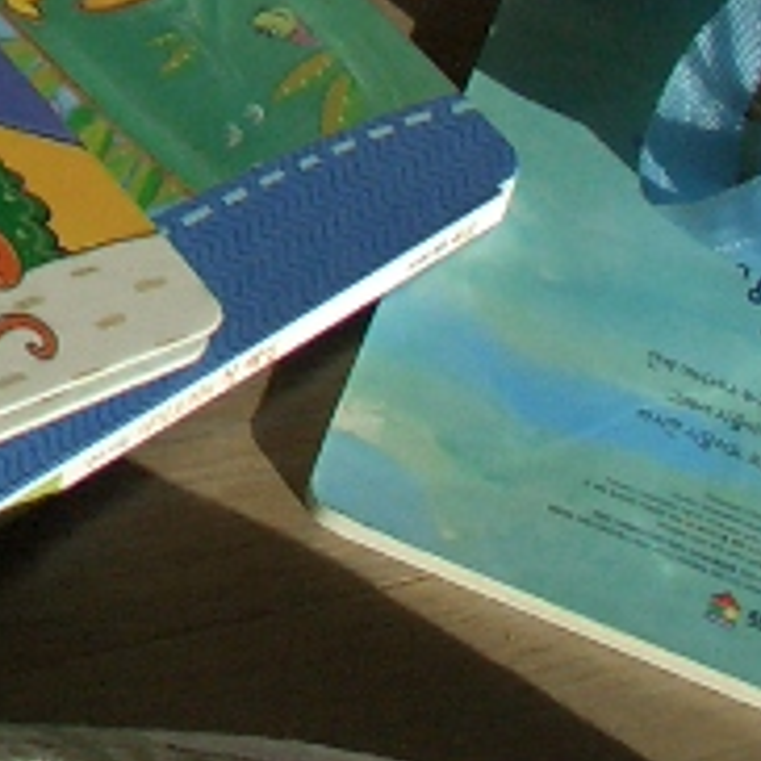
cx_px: -790
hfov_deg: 8.1
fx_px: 5099
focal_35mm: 205
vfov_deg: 8.0
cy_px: -932
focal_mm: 7.1
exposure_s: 1/400
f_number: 4
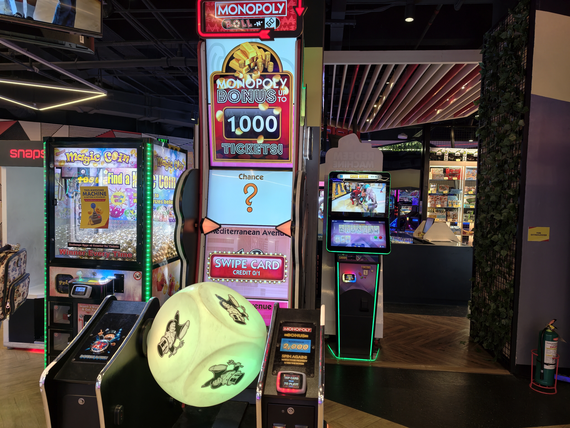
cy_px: 214
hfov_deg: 71.6
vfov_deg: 56.8
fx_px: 395
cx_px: 285
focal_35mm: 24
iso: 396
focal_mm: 7
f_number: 1.57
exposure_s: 1/112
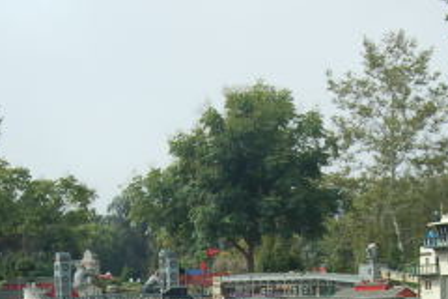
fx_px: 1294
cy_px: 396
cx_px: 202
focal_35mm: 104
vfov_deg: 12.7
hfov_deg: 19.6
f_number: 7.1
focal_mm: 26
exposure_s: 1/200
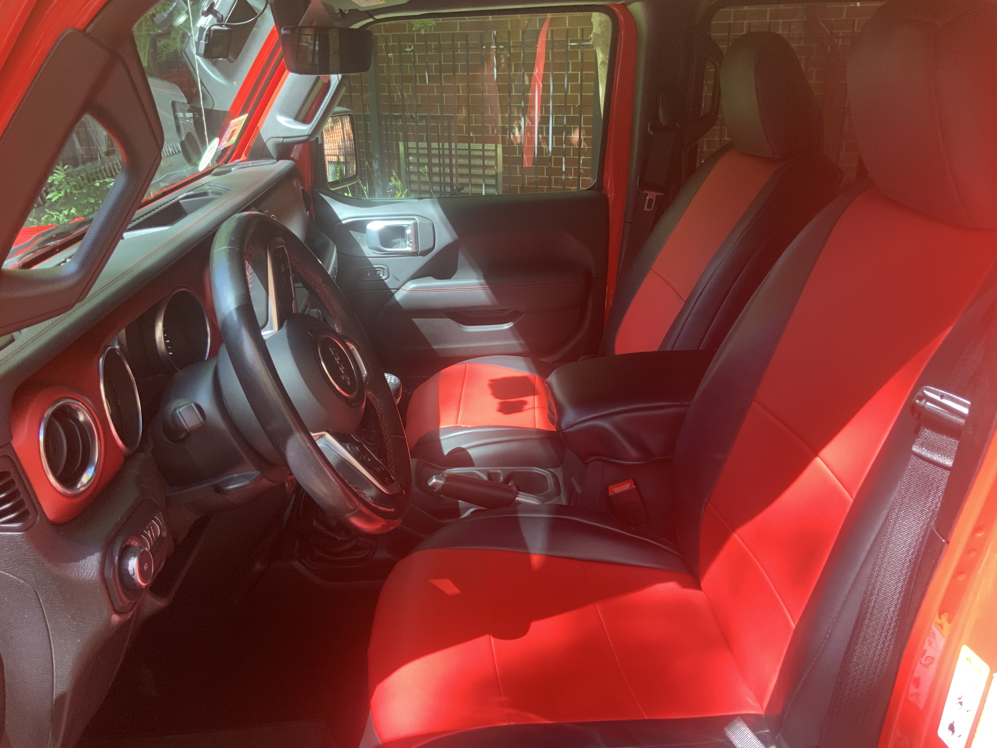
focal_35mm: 29
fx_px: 835
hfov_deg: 61.7
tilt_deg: -21.5
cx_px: 498
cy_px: 374
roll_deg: -0.4
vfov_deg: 48.2
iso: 50
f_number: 1.8
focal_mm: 3
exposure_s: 1/122
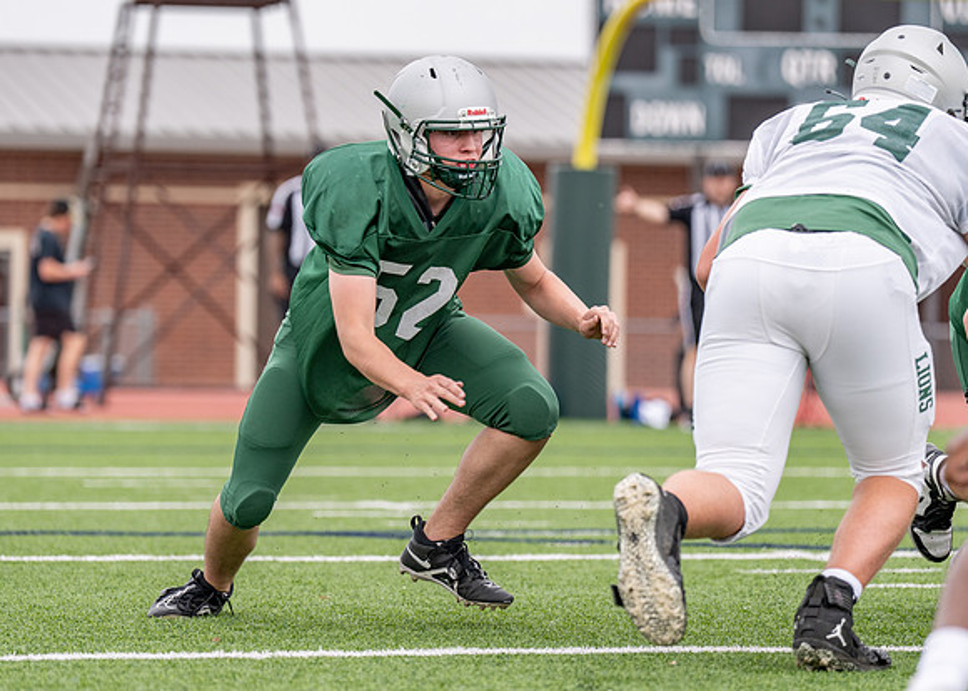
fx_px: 5238
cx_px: 445
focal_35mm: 191
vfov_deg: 7.5
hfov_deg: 10.6
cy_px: 358
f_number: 2.8
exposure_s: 1/2500
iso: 250
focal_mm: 144
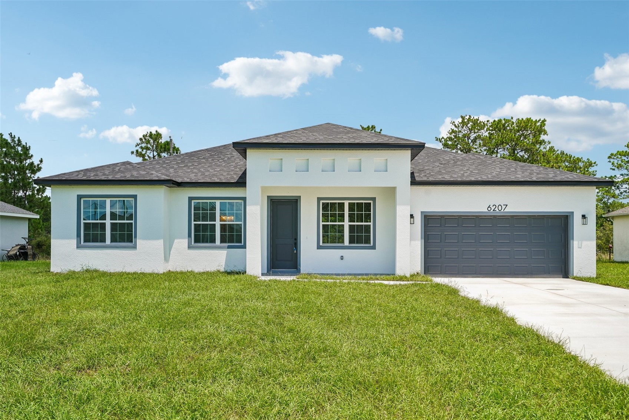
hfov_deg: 58.7
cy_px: 210
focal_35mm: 32
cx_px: 314
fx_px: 559
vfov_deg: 41.1
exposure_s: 1/200
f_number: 8
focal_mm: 32
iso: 50
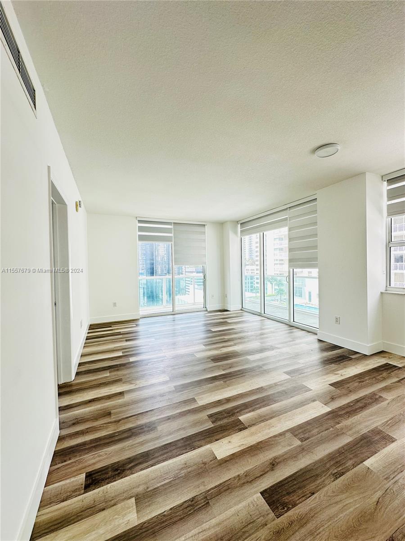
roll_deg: -0.1
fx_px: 218
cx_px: 202
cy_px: 270
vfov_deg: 102.1
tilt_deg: -0.6
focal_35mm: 14
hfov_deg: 85.7
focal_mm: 2.22
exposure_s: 1/102
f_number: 2.2
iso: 40
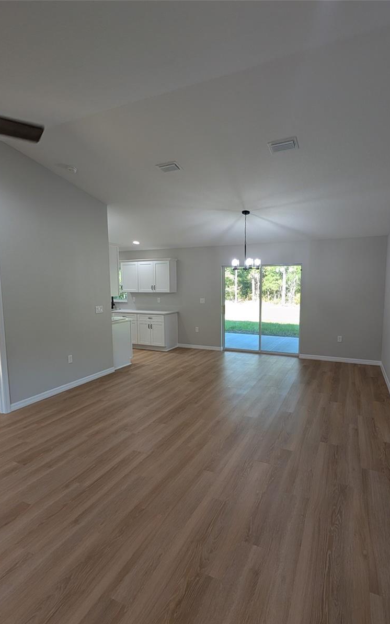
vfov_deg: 94.4
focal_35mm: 17
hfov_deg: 68.0
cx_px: 201
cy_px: 313
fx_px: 289
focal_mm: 2.02
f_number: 1.7
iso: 76
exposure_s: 1/120
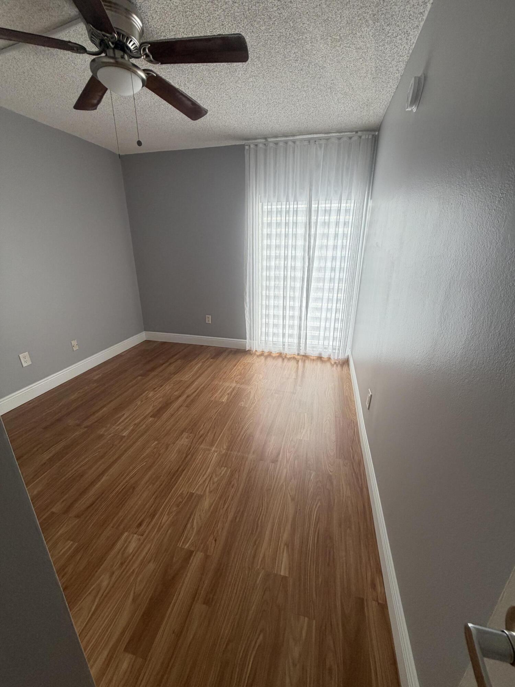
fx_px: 278
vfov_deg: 102.1
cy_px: 344
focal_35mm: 14
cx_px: 258
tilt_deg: -18.4
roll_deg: -0.3
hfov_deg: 85.7
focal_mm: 2.22
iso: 125
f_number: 2.2
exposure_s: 1/121
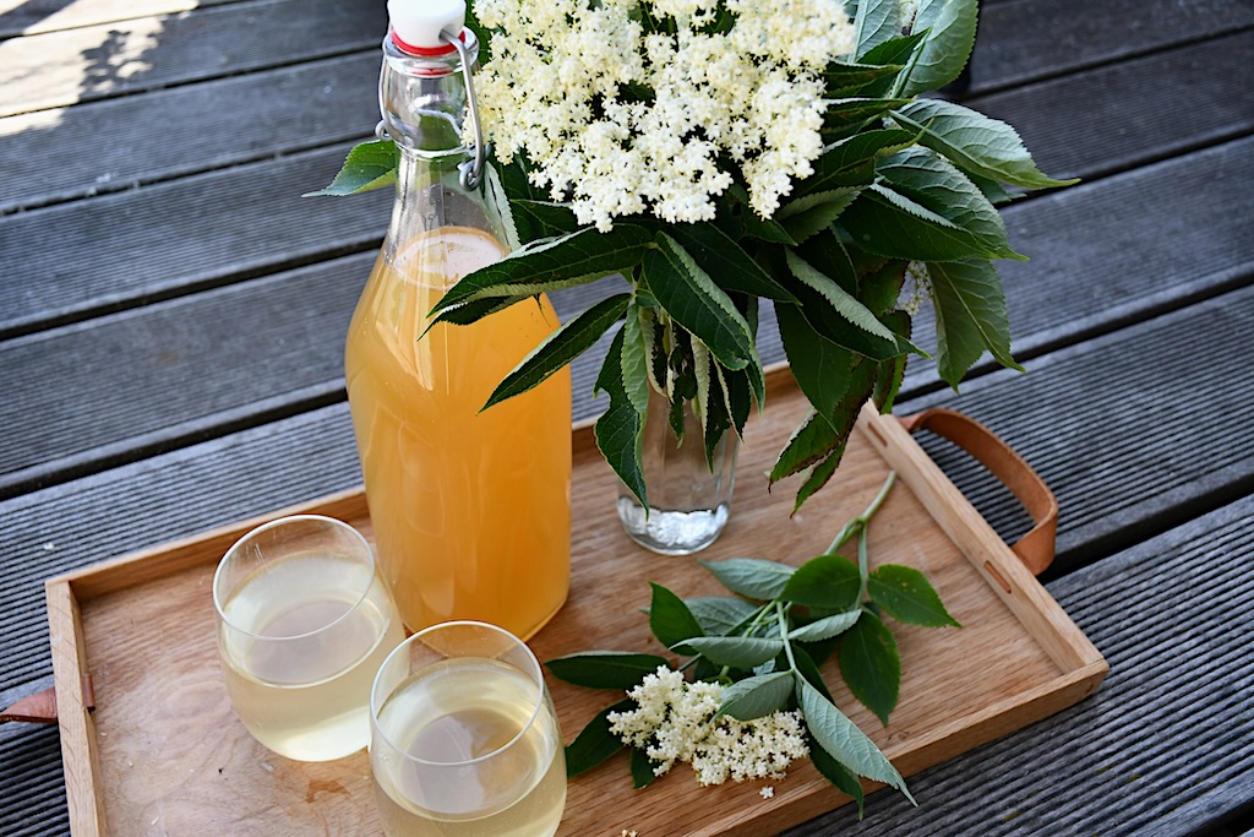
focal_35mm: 33
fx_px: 1150
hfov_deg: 57.2
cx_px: 627
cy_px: 418
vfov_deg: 40.0
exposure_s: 1/125
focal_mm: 22
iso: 200
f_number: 5.6
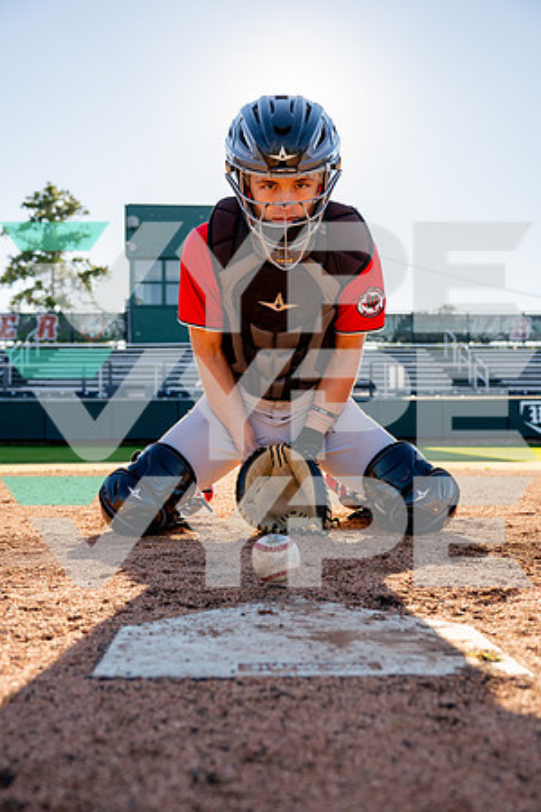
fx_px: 857
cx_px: 270
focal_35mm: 38
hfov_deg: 35.1
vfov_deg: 50.7
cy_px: 406
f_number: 4.5
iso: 100
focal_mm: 38
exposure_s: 1/1000
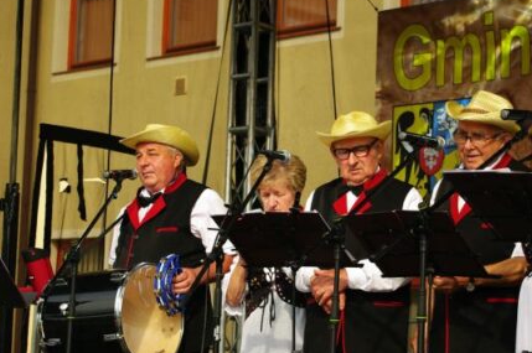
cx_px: 275
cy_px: 198
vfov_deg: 13.4
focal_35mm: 102
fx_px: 1506
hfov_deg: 20.0
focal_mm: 37.5
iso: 280
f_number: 5.6
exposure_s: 1/500
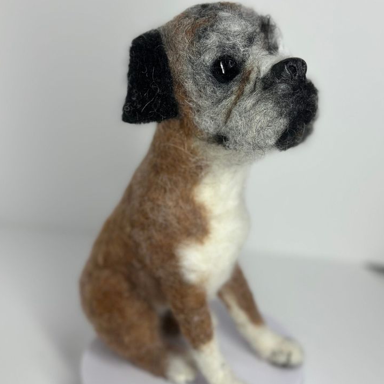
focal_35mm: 57
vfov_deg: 30.0
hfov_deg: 30.0
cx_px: 191
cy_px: 214
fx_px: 715
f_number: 1.78
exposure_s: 1/601
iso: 80
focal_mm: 6.86
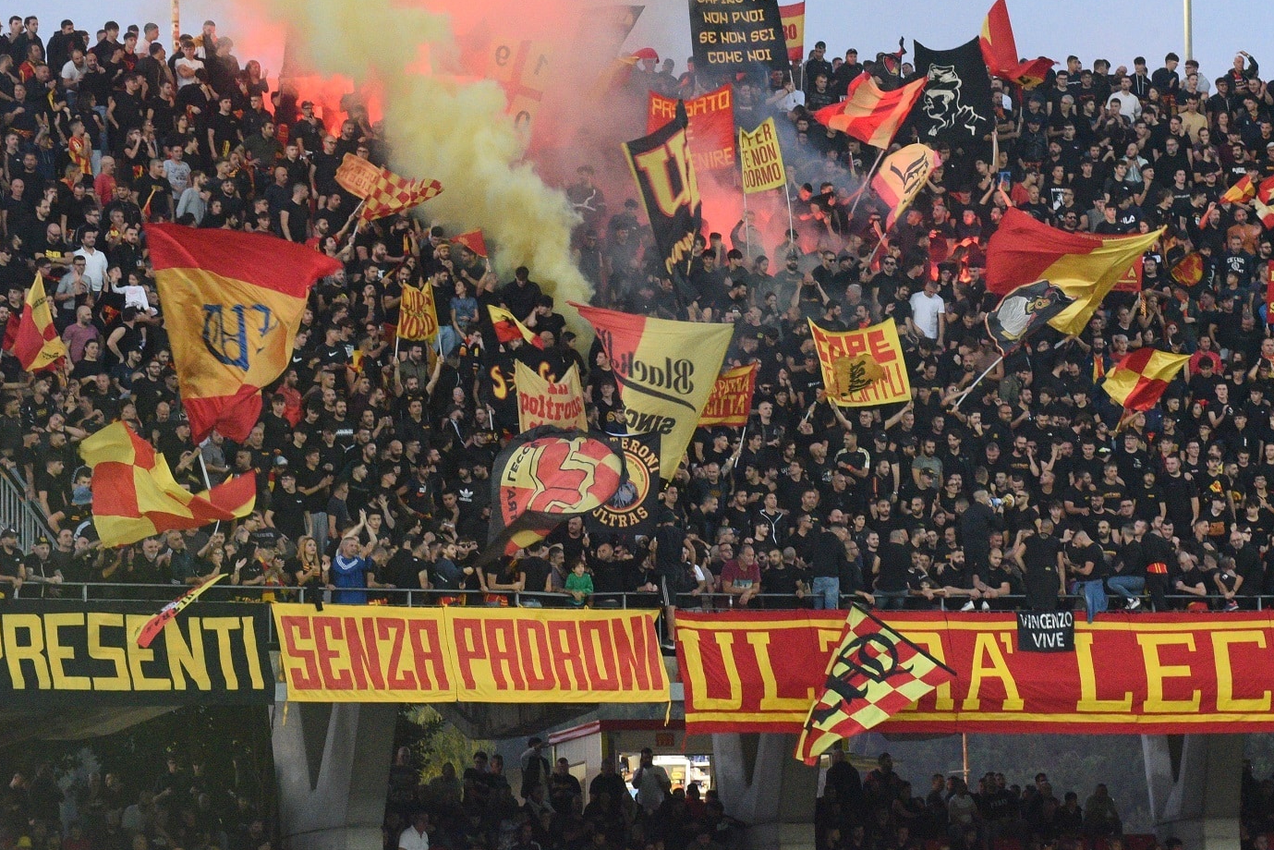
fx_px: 6583
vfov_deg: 7.4
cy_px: 277
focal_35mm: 186
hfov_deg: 11.0
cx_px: 842
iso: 12800
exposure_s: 1/125
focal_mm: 135
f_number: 13
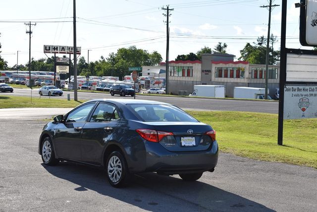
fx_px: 502
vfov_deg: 23.8
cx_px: 158
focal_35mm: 57
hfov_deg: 35.0
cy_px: 106
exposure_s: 1/250
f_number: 8
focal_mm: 38
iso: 100
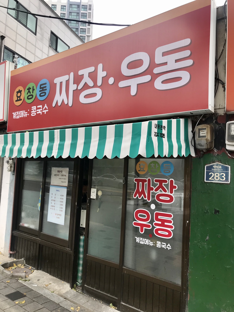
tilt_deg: +3.6
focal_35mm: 28
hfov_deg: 49.7
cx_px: 117
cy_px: 156
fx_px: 252
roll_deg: -3.7
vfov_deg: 63.4
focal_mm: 3.99
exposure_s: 1/377
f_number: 1.8
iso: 20
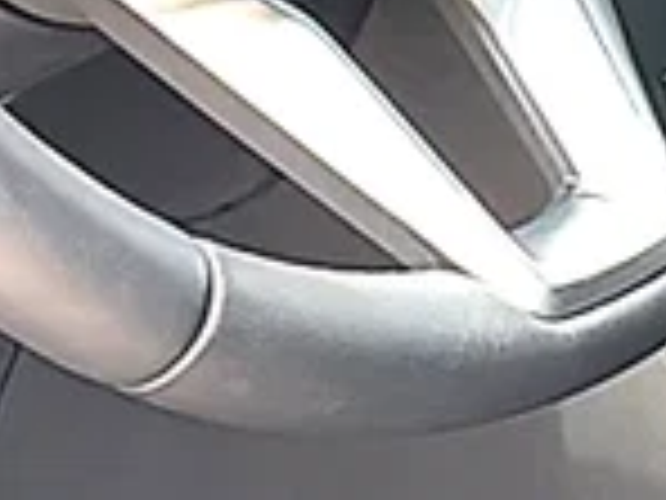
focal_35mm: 175
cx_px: 634
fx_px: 3367
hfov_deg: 11.2
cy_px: -169
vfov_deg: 8.4
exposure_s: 1/571
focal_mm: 6.86
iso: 125
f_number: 1.78
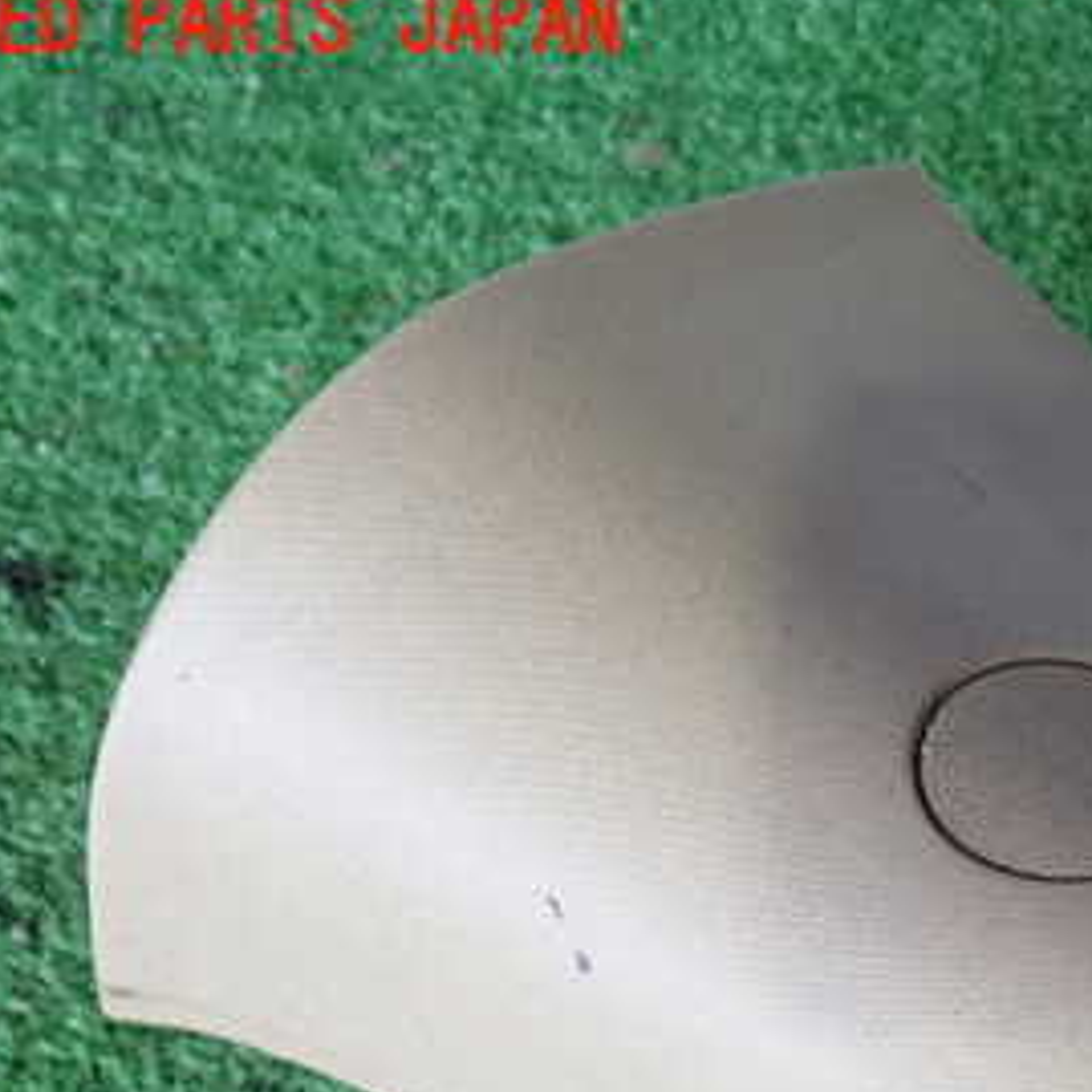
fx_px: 2248
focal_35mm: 63
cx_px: 1100
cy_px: 889
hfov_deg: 25.9
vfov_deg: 26.7
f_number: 2.4
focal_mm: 5.79
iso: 200
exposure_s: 1/40
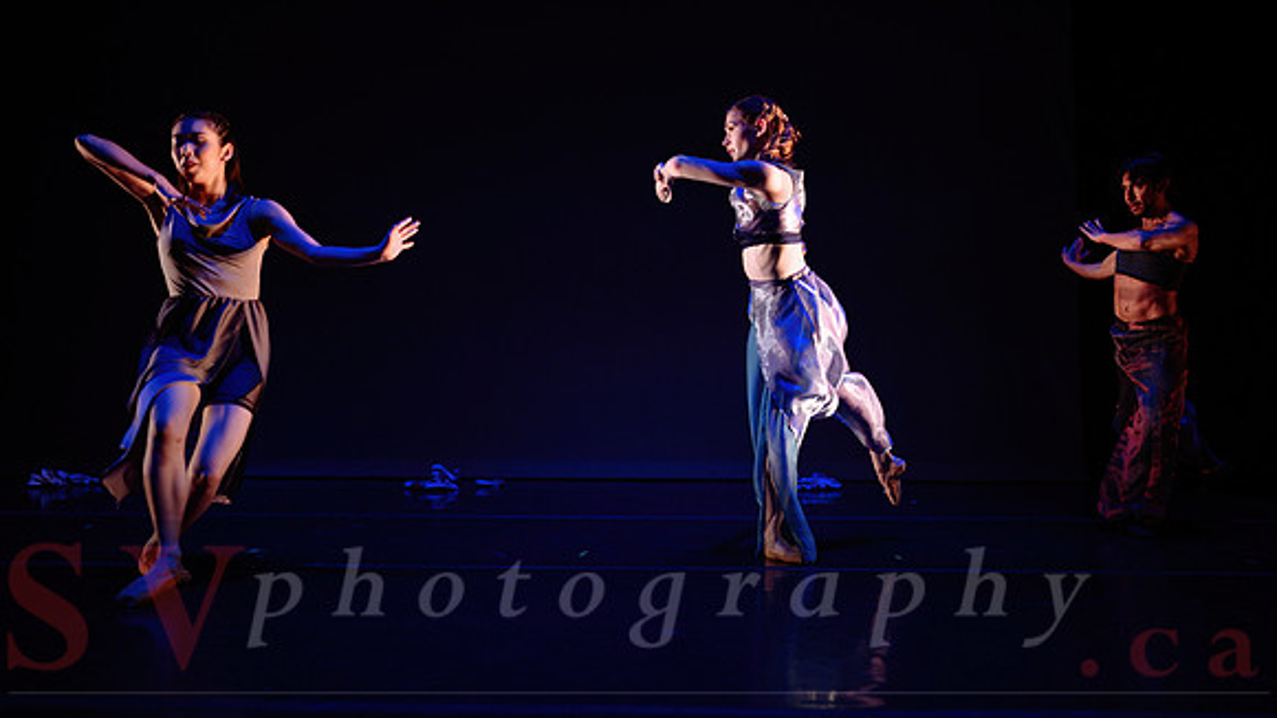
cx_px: 725
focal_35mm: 29
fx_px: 988
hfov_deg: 65.5
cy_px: 375
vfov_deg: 39.9
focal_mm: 24
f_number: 1.4
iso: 1000
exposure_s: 1/400
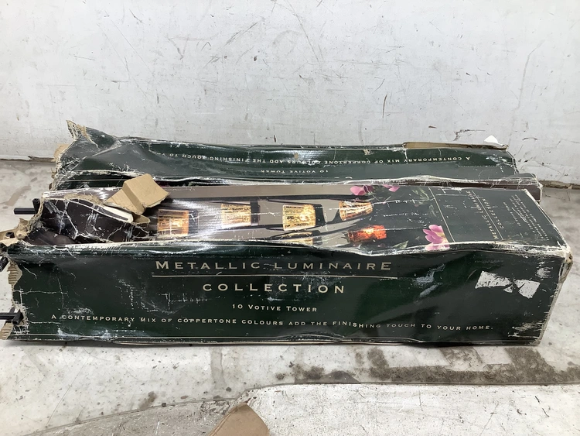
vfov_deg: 45.5
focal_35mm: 31
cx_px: 290
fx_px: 520
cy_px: 218
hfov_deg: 58.3
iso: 50
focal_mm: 3.3
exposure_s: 1/60
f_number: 2.4
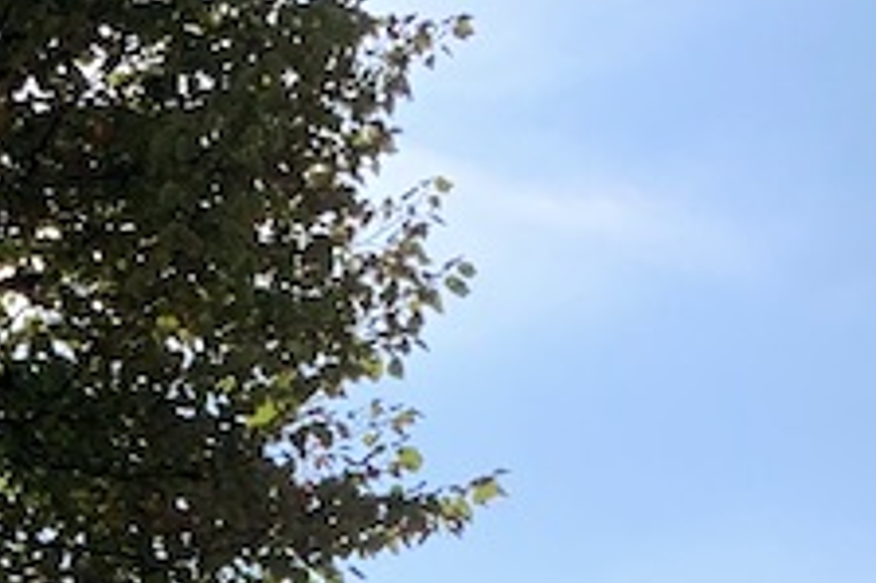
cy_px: 1248
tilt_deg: +24.0
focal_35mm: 145
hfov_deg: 14.0
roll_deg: -1.1
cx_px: 27
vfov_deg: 8.8
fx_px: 3526
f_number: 1.8
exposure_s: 1/2309
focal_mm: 4.25
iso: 25
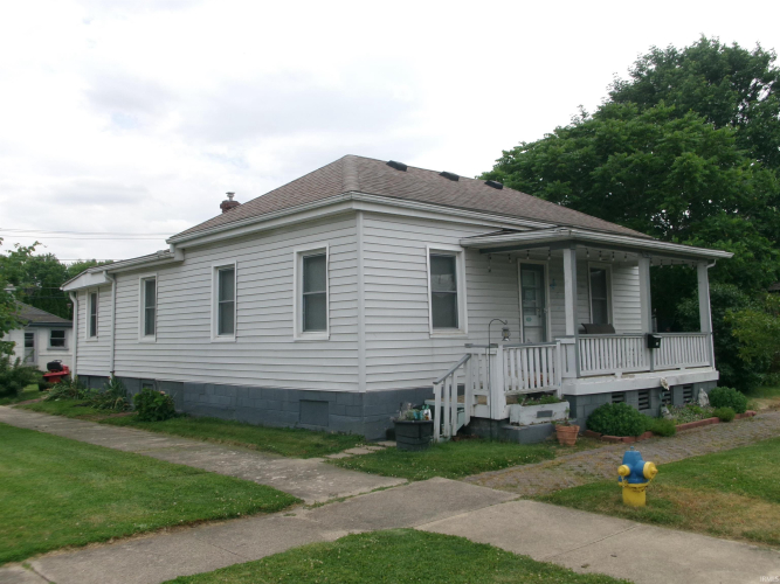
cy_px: 292
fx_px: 811
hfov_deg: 51.4
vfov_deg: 39.6
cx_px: 390
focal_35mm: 36
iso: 100
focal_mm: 6.4
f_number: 11.8
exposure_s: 1/120
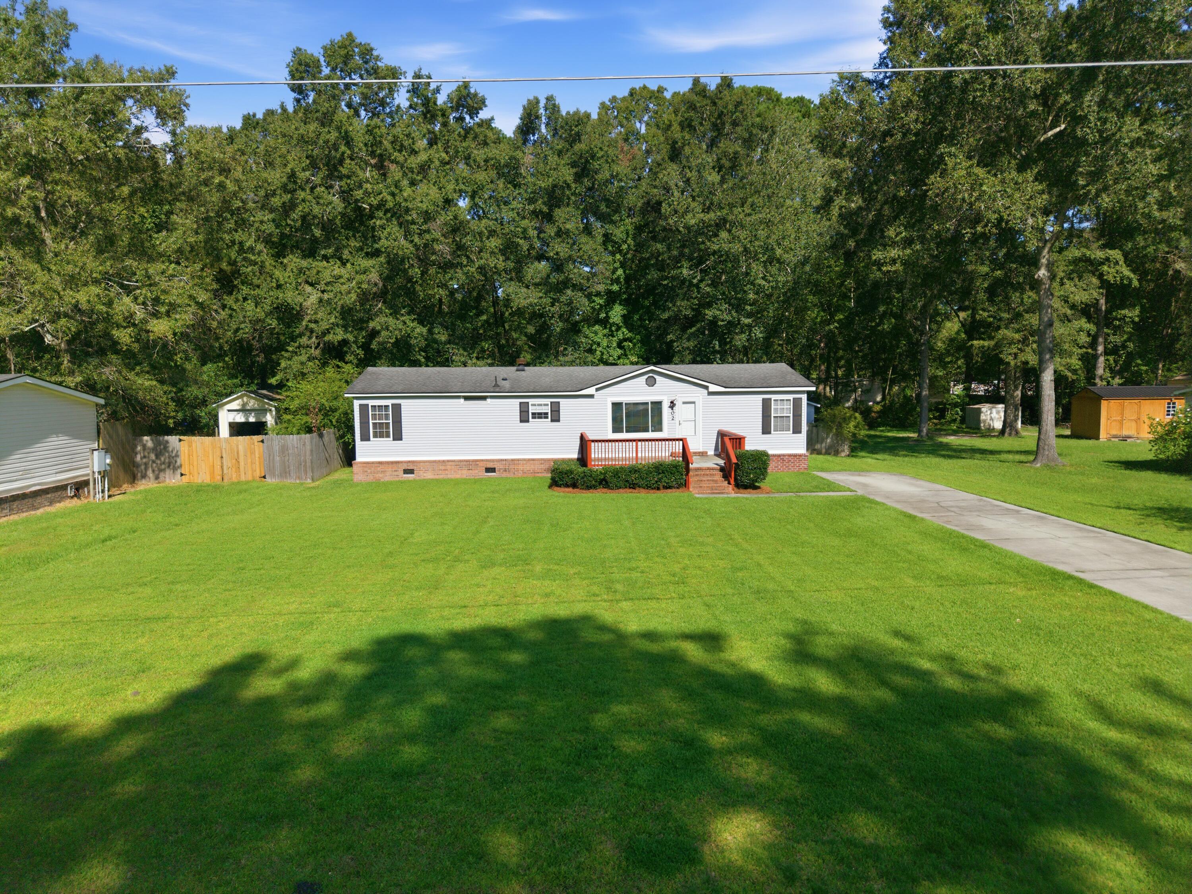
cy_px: 447
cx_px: 596
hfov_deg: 71.6
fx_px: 826
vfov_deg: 56.8
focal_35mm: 24
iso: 220
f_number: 1.8
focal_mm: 8.7
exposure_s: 1/725
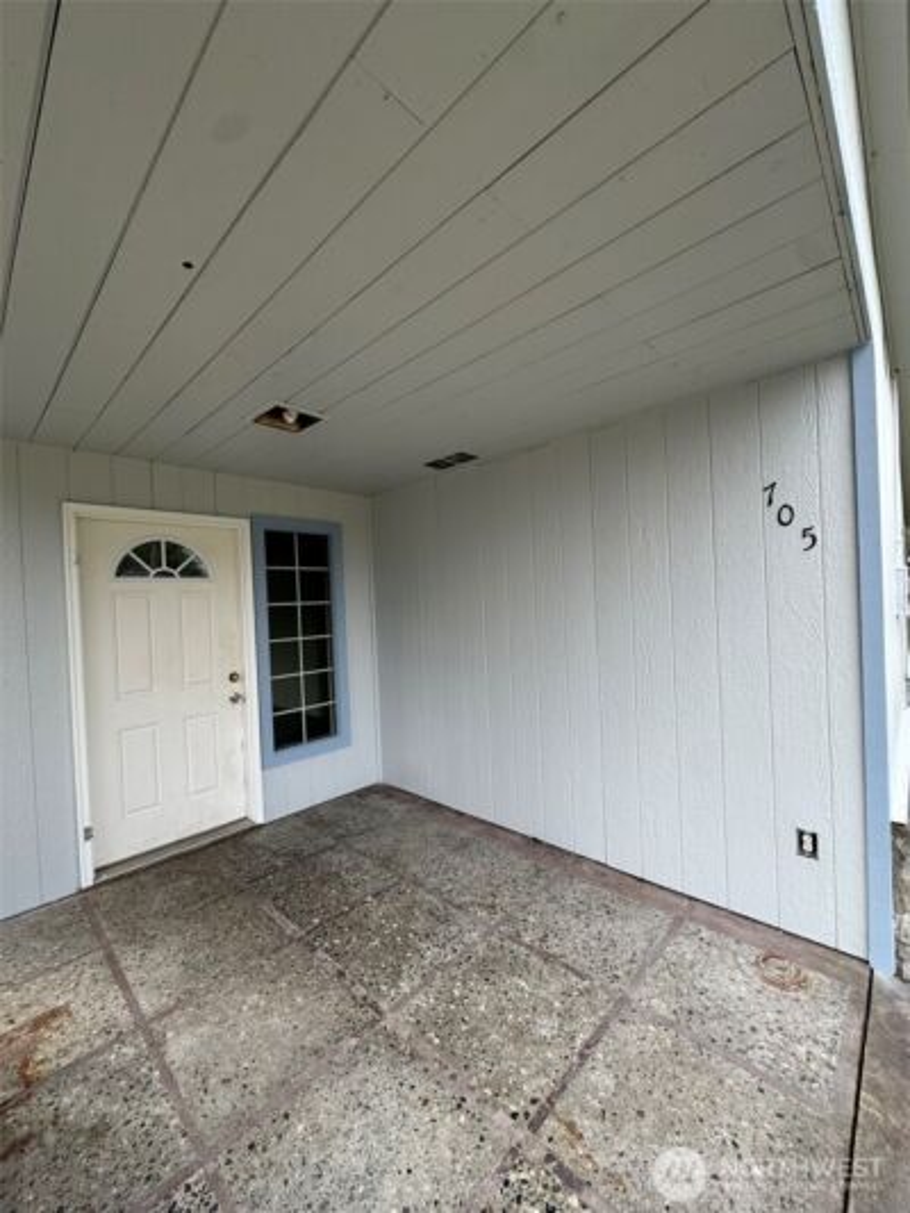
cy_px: 606
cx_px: 455
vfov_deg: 102.1
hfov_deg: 85.7
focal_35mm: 14
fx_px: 491
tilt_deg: -0.4
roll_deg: +2.6
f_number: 2.2
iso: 50
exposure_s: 1/561
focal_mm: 2.22
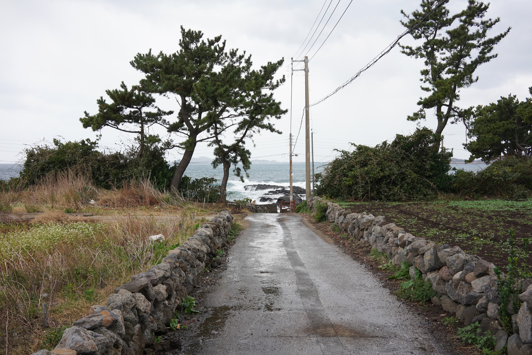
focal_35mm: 35
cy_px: 178
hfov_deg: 54.4
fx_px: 517
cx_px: 266
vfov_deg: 37.9
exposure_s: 1/100
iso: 640
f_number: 9
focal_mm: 35
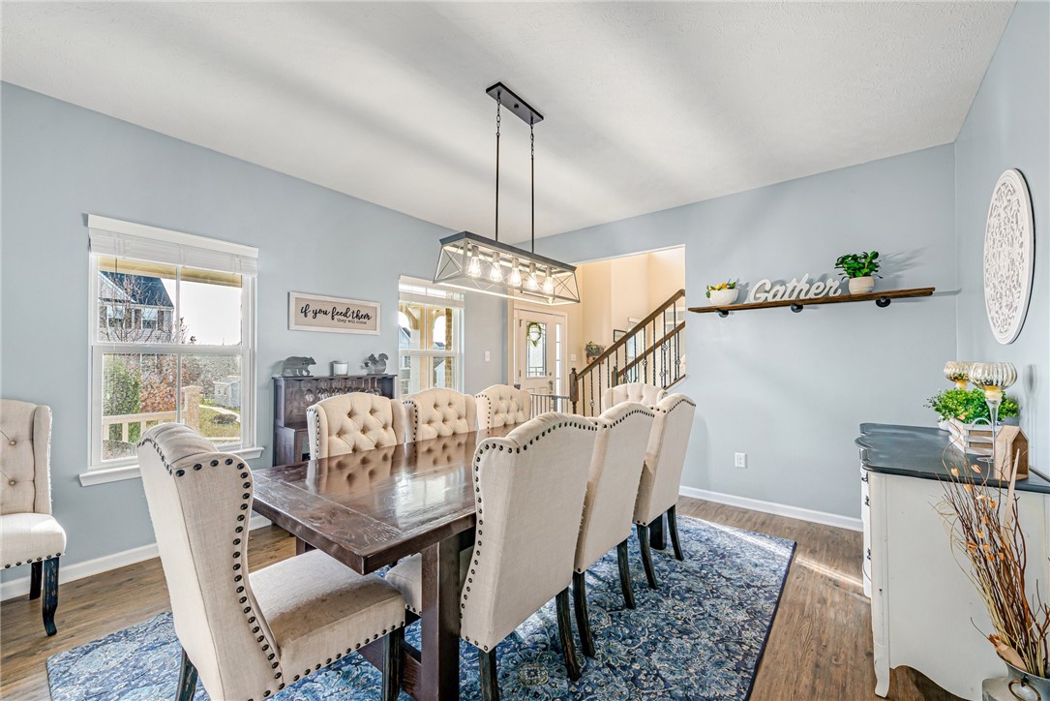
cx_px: 525
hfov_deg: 104.2
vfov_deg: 81.2
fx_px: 408
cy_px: 350
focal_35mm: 14
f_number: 11
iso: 50
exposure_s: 1/15
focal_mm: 14
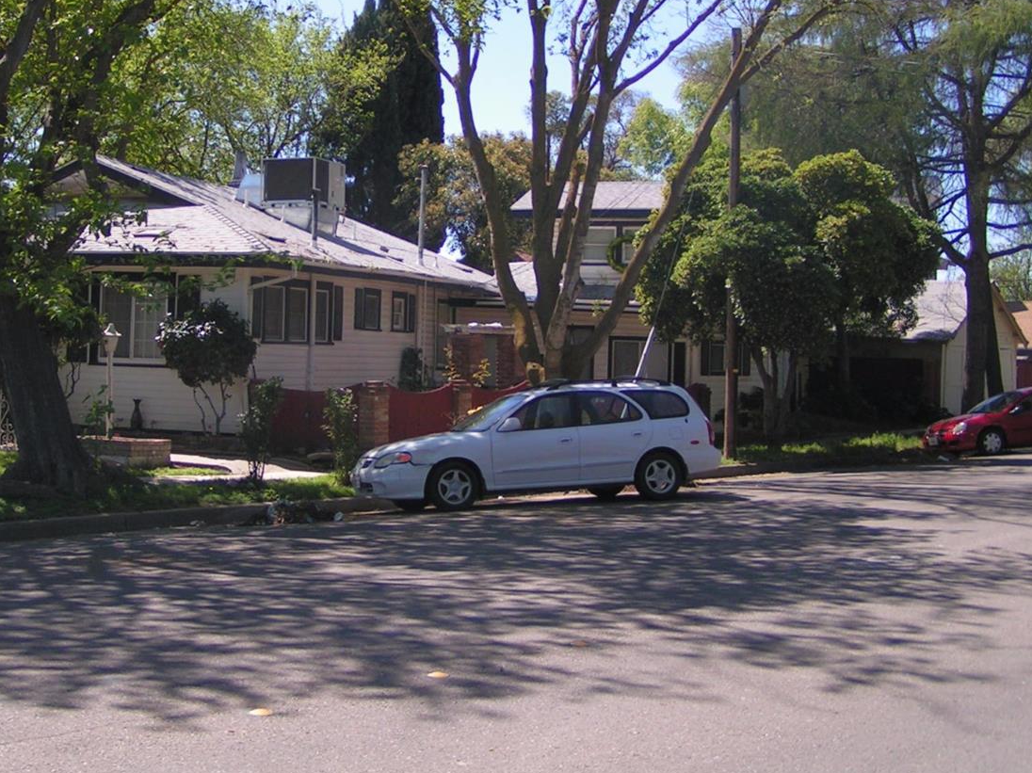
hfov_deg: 36.5
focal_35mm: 52
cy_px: 283
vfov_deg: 27.9
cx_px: 358
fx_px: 1550
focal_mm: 5.8
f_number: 2.8
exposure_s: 1/800
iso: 50
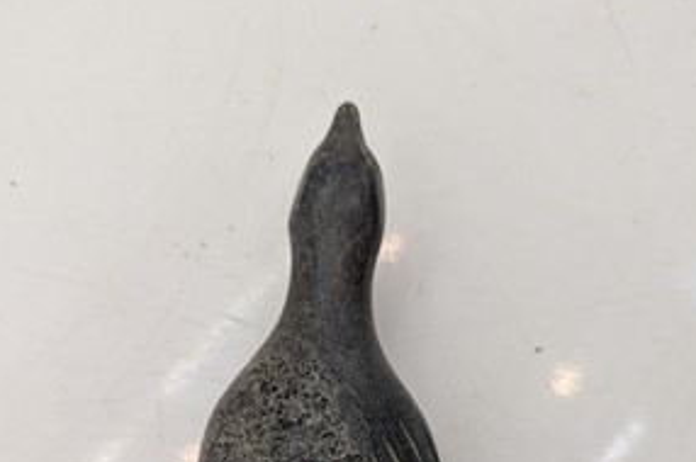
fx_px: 676
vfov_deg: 35.0
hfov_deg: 54.5
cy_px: 438
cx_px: 357
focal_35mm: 35
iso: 48
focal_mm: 6.81
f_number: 1.85
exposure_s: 1/82.4
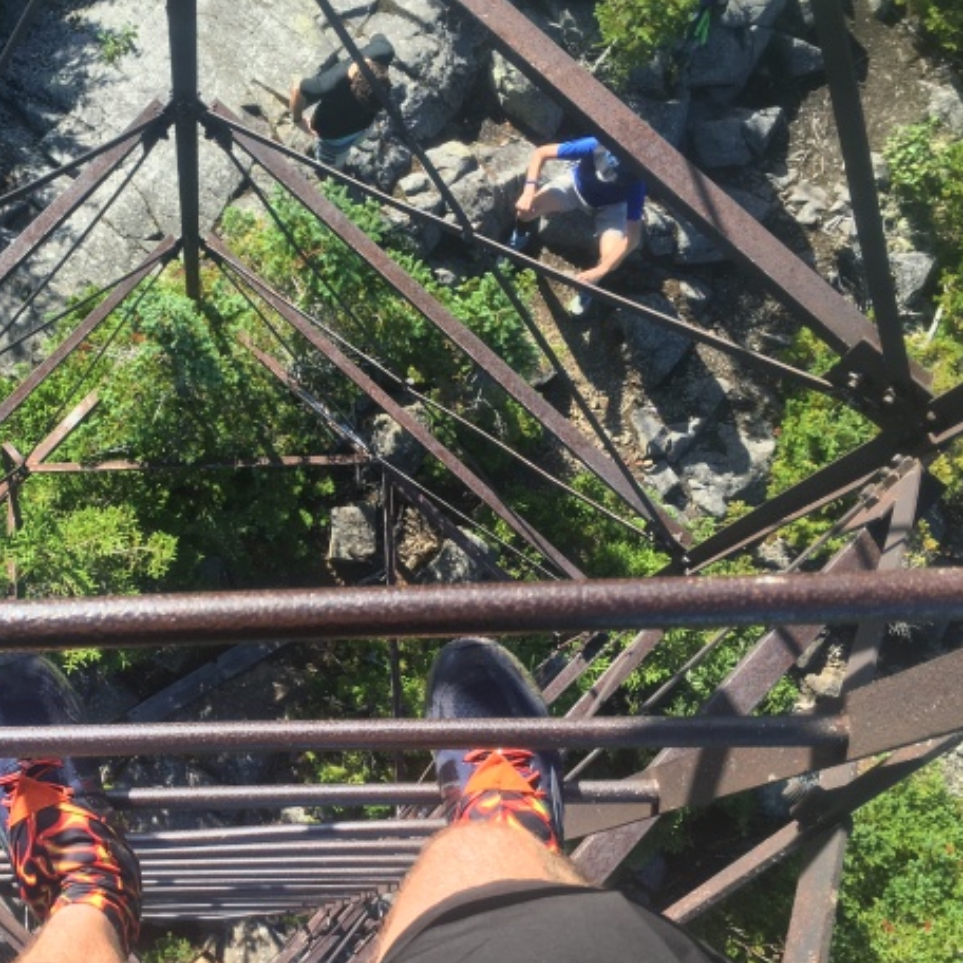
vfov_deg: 37.5
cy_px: 520
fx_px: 1416
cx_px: 207
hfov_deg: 36.4
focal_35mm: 45
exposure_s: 1/400
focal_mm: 4.15
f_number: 2.2
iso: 25
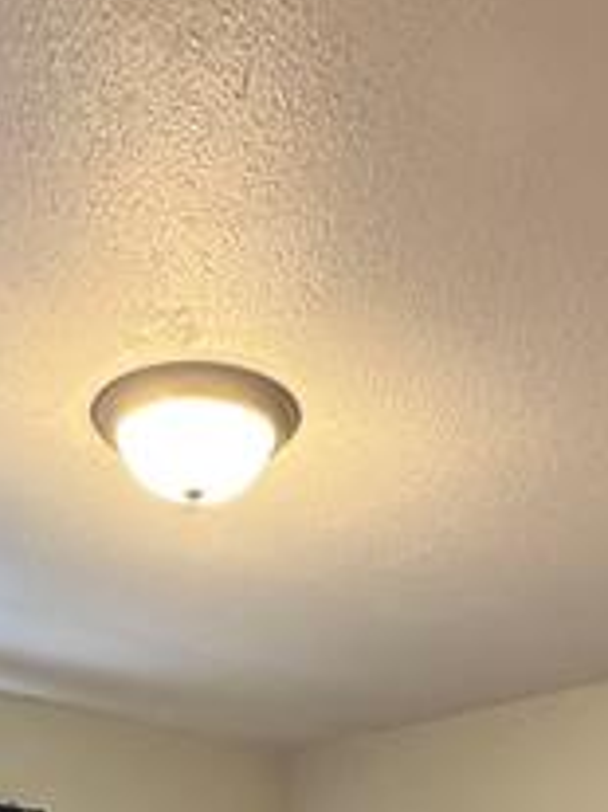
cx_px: 180
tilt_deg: -8.2
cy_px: 1255
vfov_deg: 25.9
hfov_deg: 27.7
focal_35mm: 52
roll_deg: -0.7
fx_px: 1219
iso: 400
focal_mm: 2.22
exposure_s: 1/60
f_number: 2.2
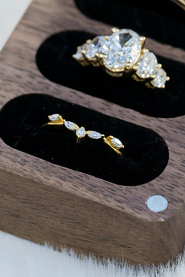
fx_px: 2319
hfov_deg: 4.6
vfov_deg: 6.8
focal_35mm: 301
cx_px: 99
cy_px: 28
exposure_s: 1/200
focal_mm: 105
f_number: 7.1
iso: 320
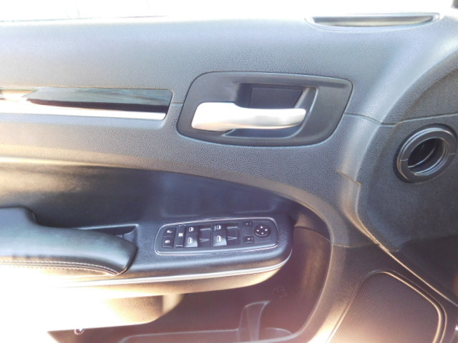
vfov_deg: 58.9
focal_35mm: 23
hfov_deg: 73.9
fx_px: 304
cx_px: 229
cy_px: 172
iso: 280
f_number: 3
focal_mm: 4
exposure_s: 1/30
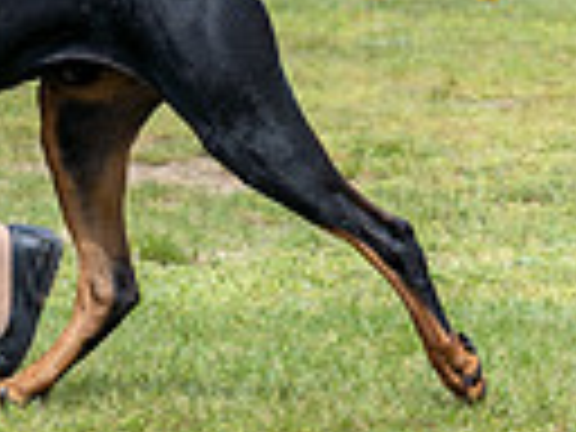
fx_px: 9618
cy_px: -214
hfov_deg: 3.4
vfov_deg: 2.6
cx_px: -135
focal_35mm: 578
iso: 100
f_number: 4.5
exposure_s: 1/640
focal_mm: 112
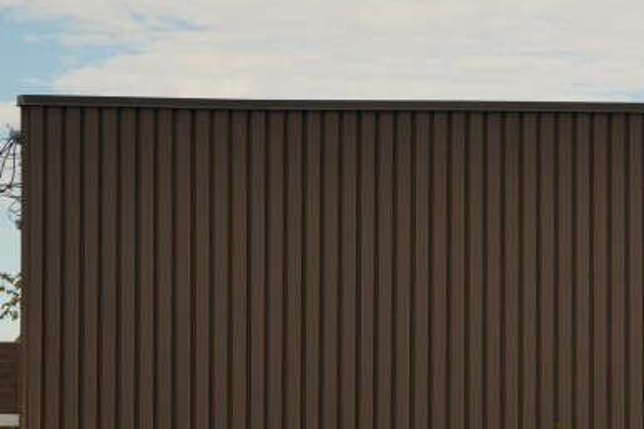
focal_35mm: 176
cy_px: 436
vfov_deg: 7.8
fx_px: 3148
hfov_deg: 10.8
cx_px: 1215
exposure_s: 1/500
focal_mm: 42
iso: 500
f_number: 13
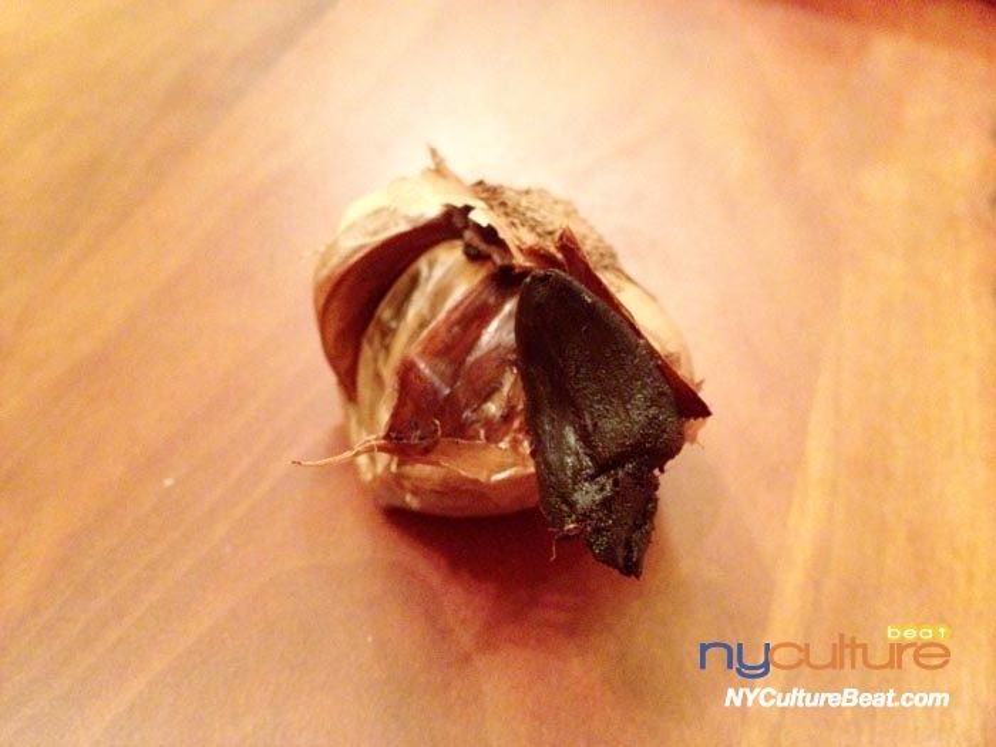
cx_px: 498
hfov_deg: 52.6
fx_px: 1007
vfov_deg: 40.7
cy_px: 374
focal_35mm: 35
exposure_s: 1/15
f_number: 2.4
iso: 800
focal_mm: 4.28
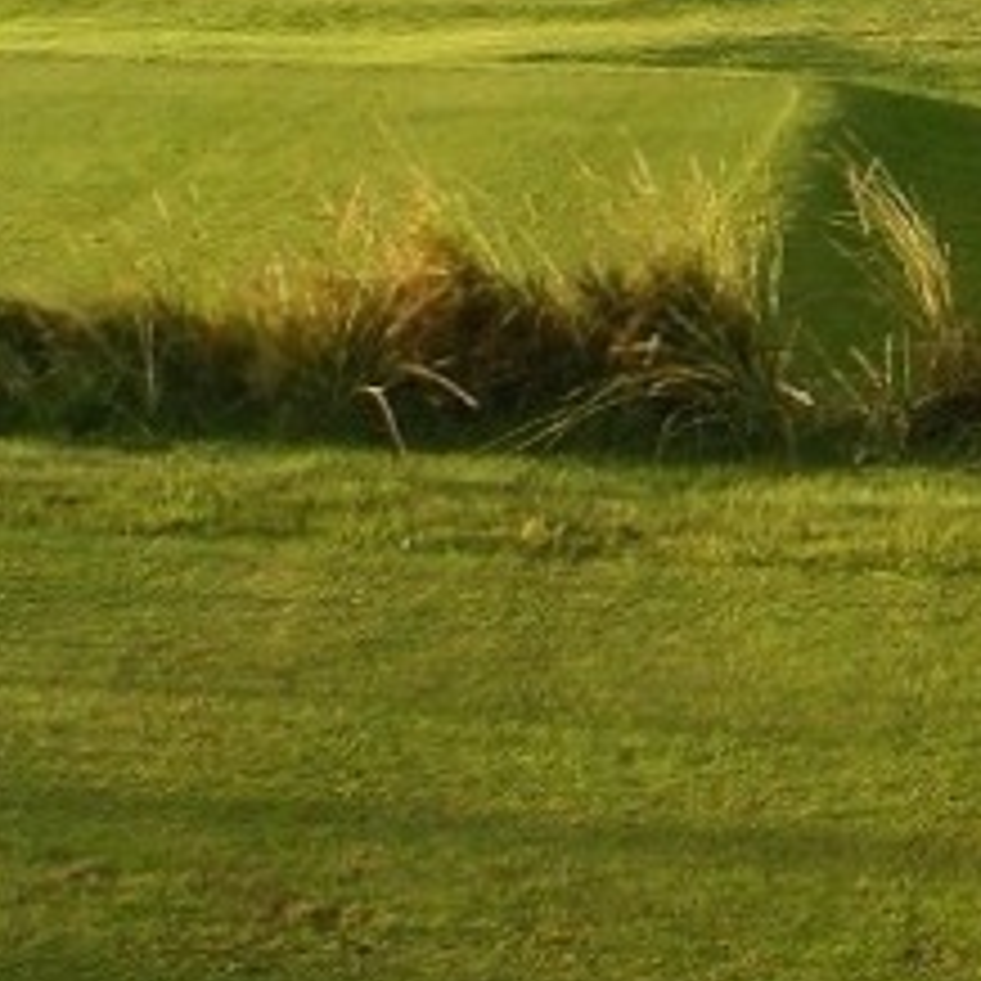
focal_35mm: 150
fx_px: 4809
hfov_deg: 11.6
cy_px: 36
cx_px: 729
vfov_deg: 11.5
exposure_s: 1/91
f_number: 4.3
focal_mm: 7.8
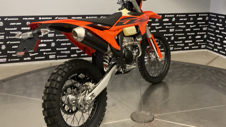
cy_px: 45
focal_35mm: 41
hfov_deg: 49.2
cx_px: 131
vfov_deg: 28.9
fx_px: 246
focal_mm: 3
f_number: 1.8
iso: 250
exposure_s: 1/60
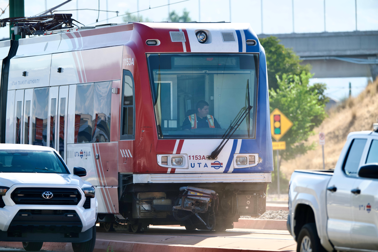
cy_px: 126
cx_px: 189
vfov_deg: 3.4
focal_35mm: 400
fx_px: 4200
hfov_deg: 5.2
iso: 500
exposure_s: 1/800
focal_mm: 400
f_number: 6
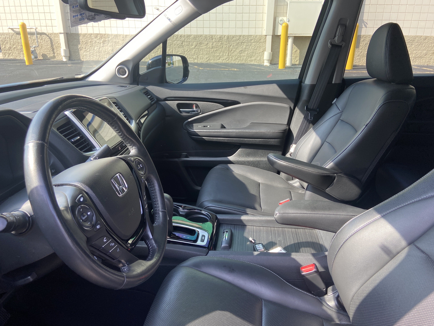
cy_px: 163
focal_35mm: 26
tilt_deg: -21.7
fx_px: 326
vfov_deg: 53.1
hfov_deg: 67.3
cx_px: 217
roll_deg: -0.8
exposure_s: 1/178
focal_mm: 4.25
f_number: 1.8
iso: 32
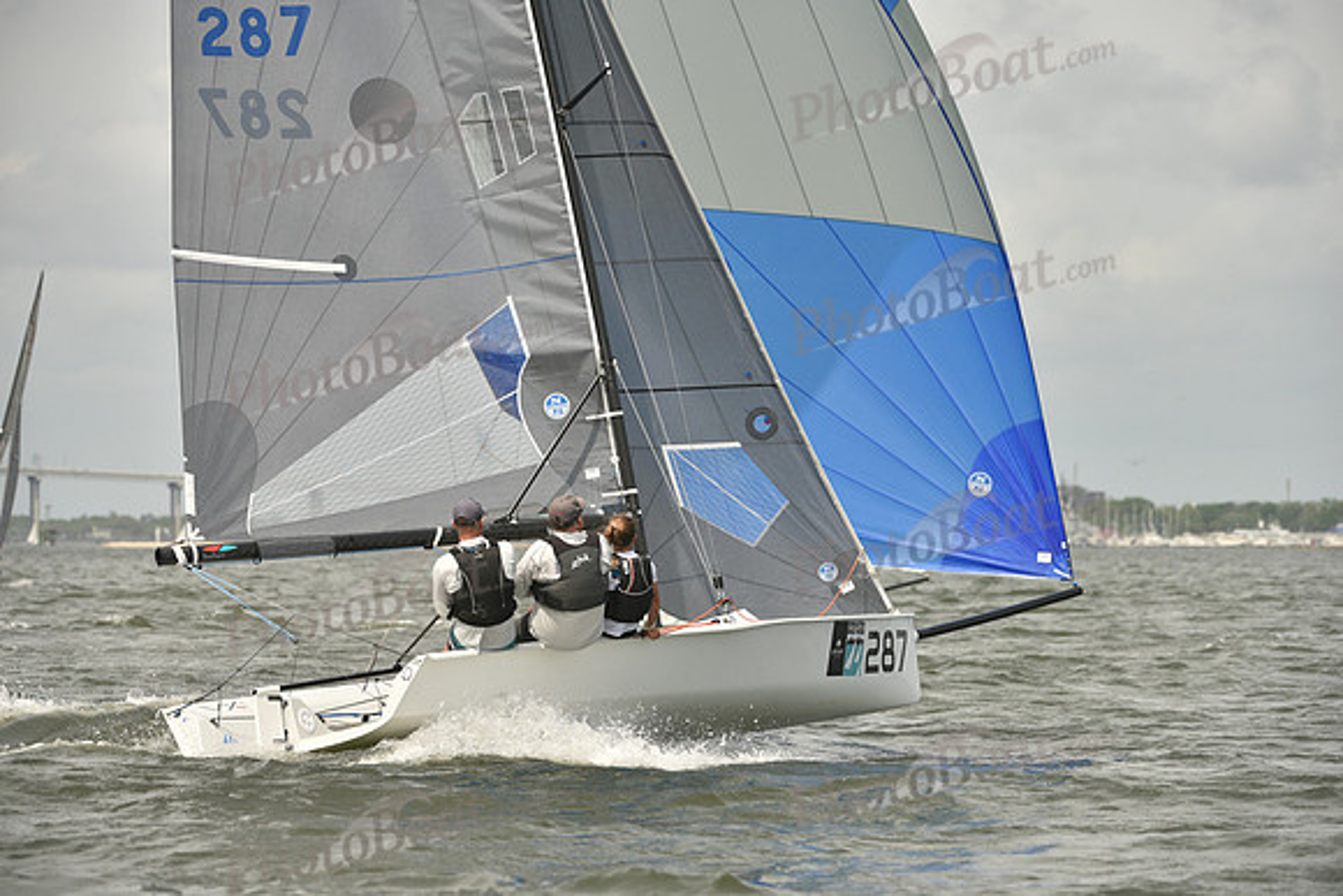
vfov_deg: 6.9
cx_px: 672
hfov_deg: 10.3
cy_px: 448
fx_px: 7463
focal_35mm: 200
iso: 320
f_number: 5.6
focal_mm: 200
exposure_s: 1/2000
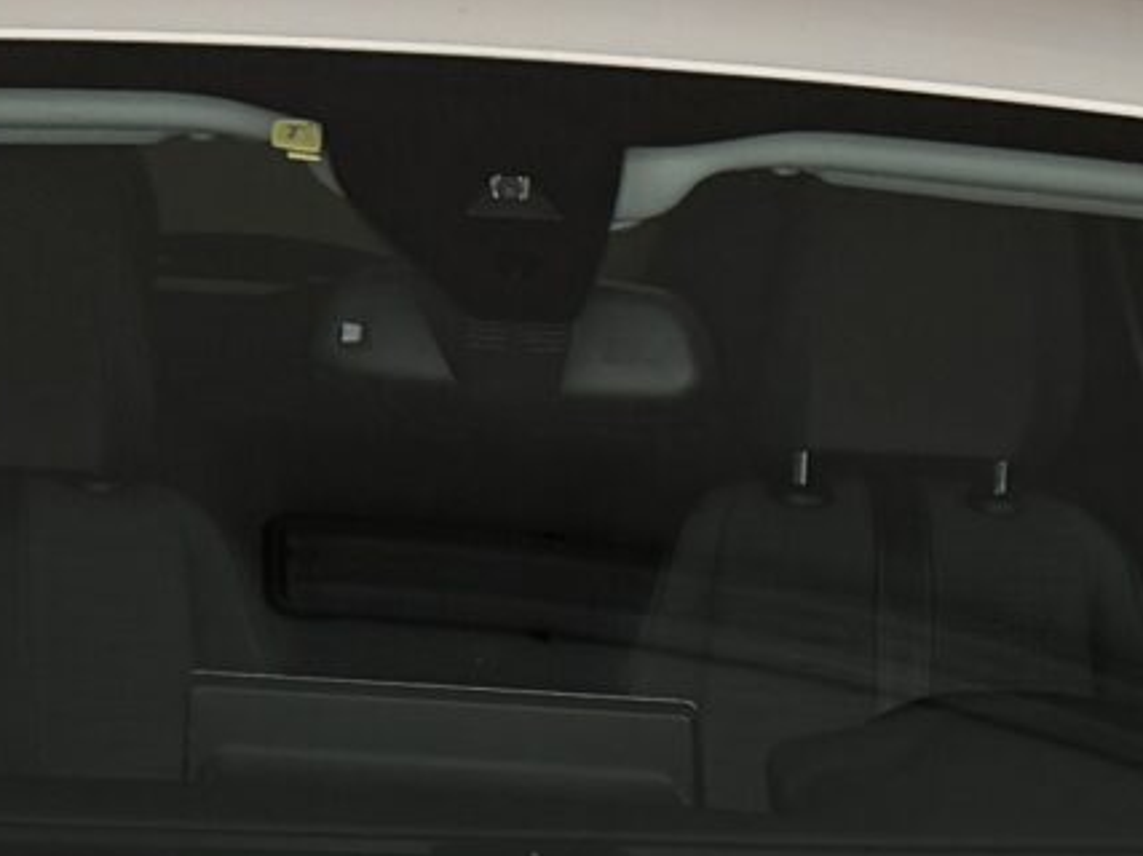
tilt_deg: -22.9
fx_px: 4753
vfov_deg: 9.2
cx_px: 822
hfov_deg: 13.7
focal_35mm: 144
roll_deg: -3.3
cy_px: 2049
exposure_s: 1/584
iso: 80
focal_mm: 6.76
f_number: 1.78
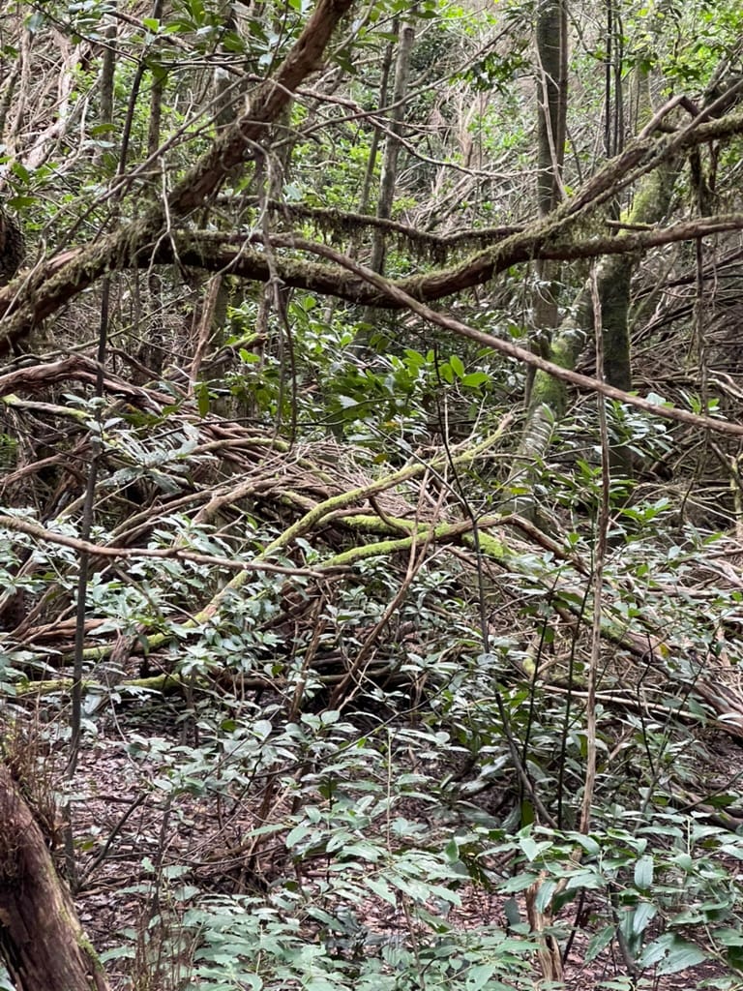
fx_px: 1832
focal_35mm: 64
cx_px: 372
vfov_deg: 30.3
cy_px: 496
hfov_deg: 22.9
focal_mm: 7.5
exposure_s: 1/60
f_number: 2.2
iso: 320
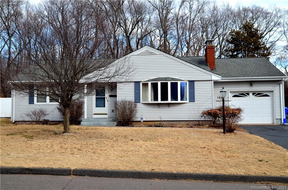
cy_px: 95
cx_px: 144
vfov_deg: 36.7
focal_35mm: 36
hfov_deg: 53.3
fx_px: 287
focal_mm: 24
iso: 125
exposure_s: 1/250
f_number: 8
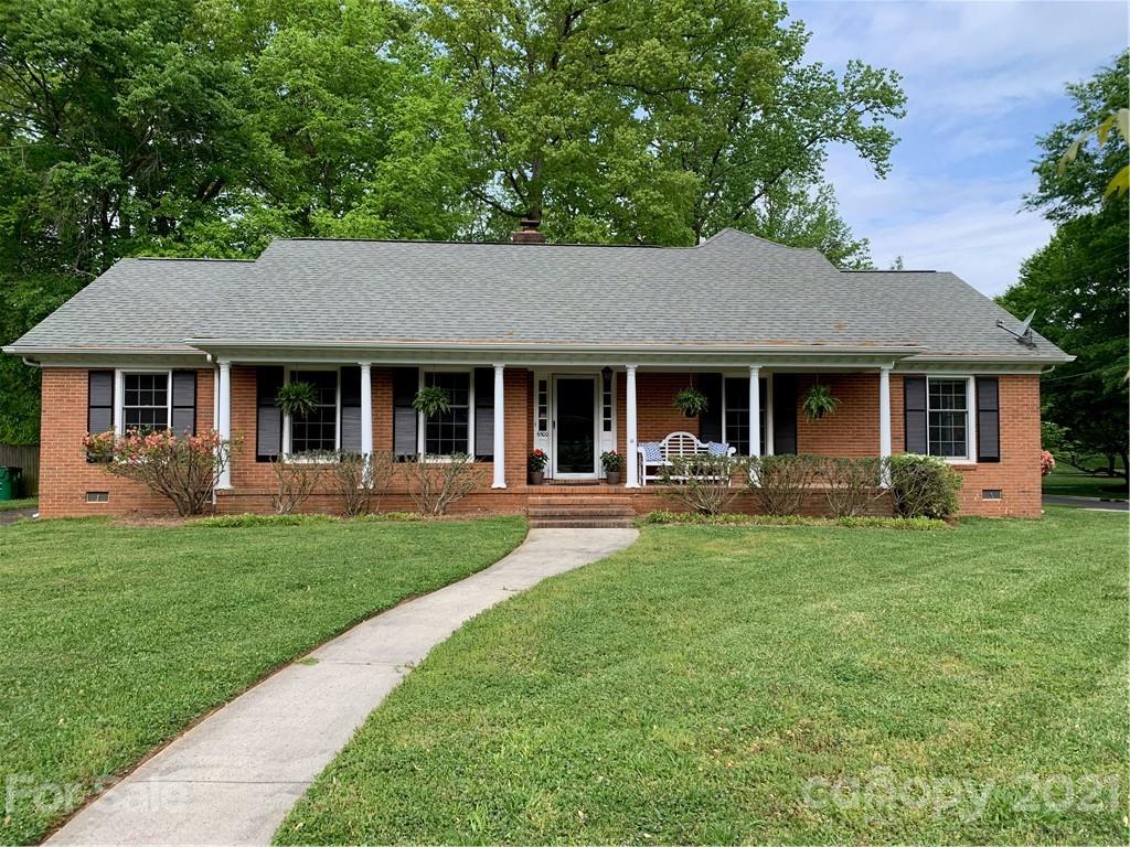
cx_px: 565
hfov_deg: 67.3
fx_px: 849
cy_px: 424
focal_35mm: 26
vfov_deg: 53.1
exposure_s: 1/749
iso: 25
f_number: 1.8
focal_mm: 4.25
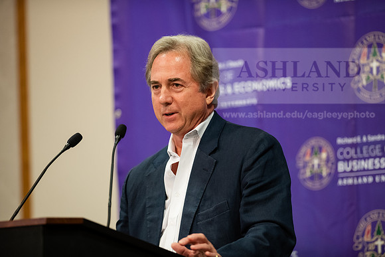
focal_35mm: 300
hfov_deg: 6.9
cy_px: 128
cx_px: 192
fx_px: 3209
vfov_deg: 4.6
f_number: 2.8
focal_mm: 300
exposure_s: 1/200
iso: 2500
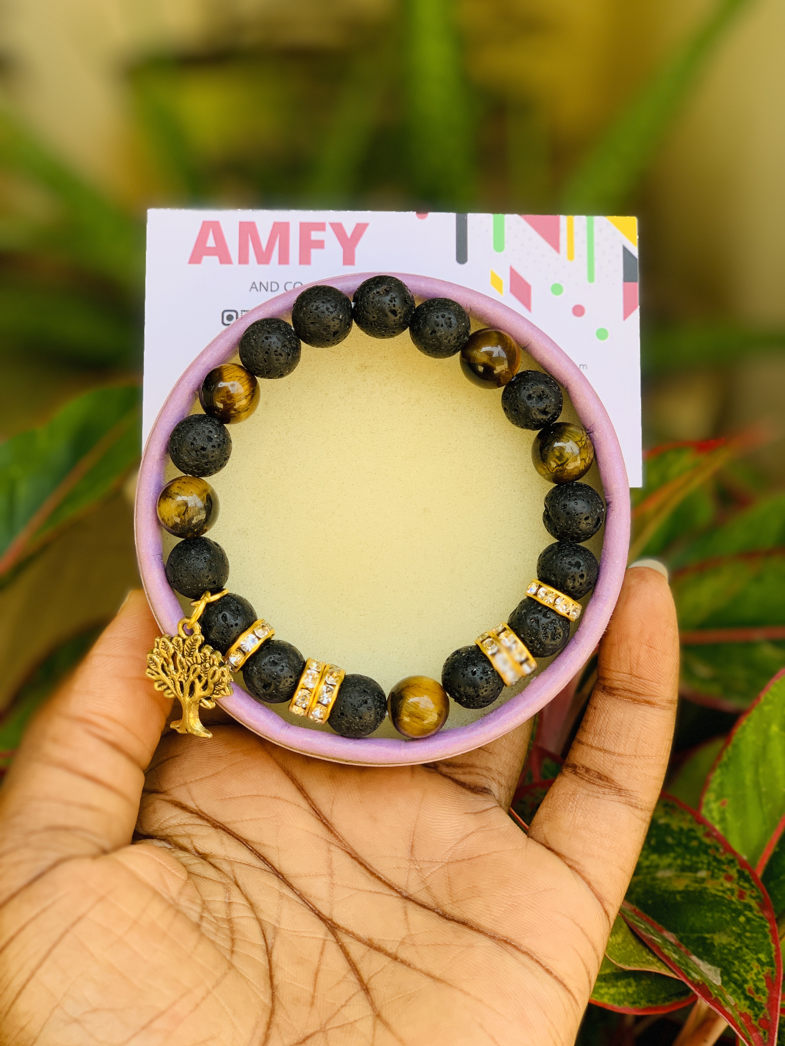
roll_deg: +0.4
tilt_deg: -23.0
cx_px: 392
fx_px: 1572
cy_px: 523
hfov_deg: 28.0
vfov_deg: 36.8
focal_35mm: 52
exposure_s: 1/122
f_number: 2.4
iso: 20
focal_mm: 6
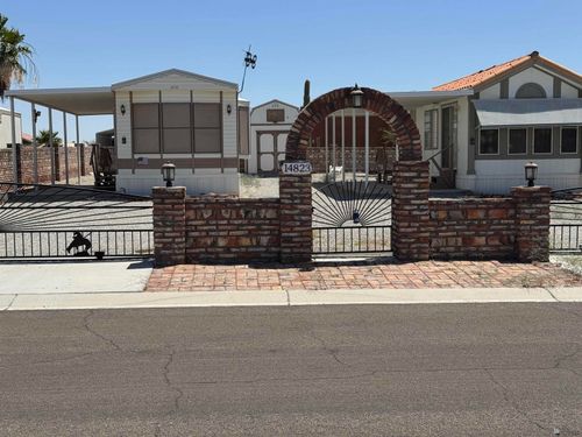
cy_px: 218
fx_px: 807
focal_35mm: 48
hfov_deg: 39.7
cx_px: 291
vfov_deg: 30.3
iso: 64
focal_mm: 6.76
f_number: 1.78
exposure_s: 1/7092
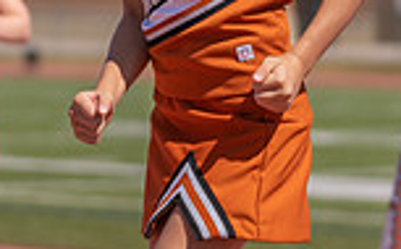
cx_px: 207
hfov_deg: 7.8
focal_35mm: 271
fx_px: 2956
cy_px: 33
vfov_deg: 4.8
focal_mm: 70
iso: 100
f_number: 2.8
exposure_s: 1/3200
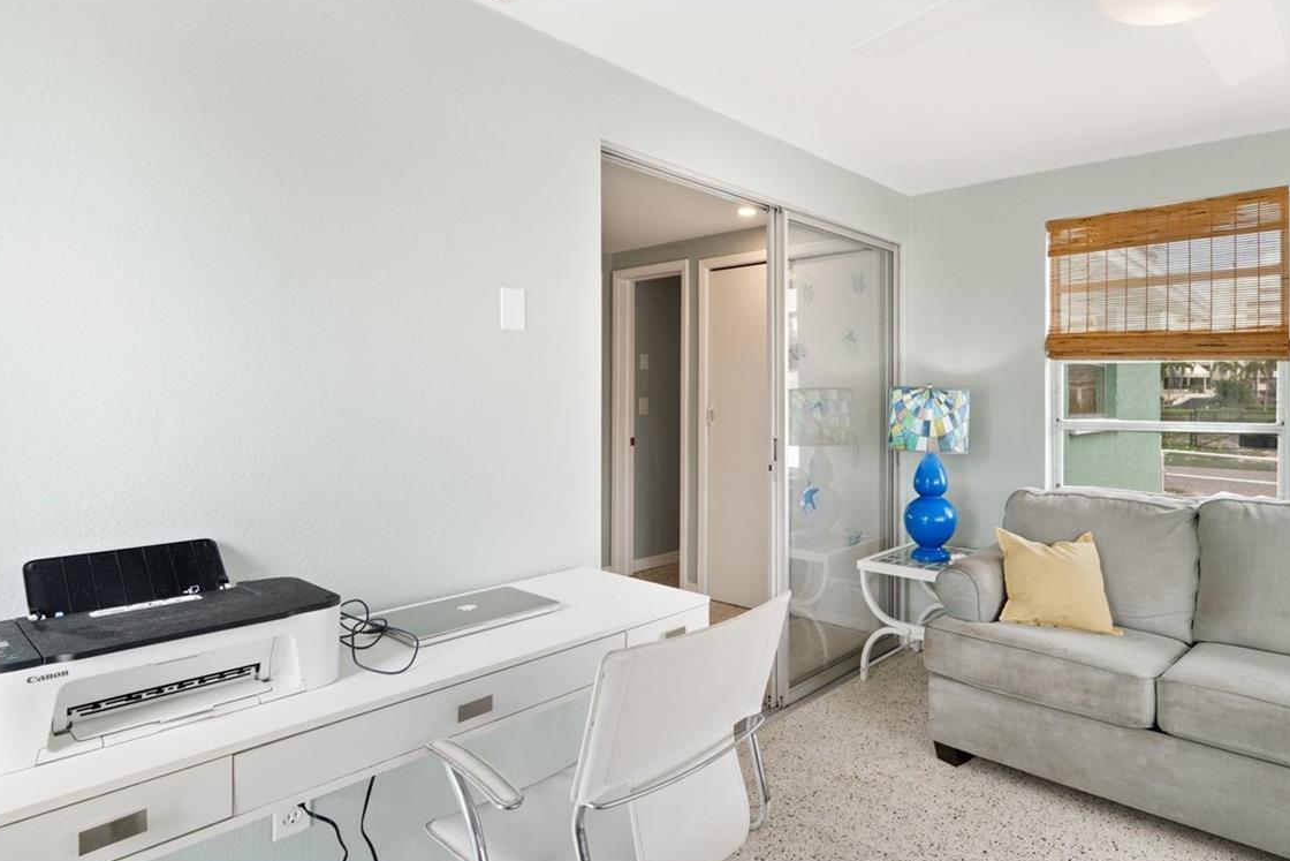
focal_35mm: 20
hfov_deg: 82.2
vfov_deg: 61.8
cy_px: 386
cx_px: 814
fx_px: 717
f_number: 7.1
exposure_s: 1/40
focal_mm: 14
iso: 320
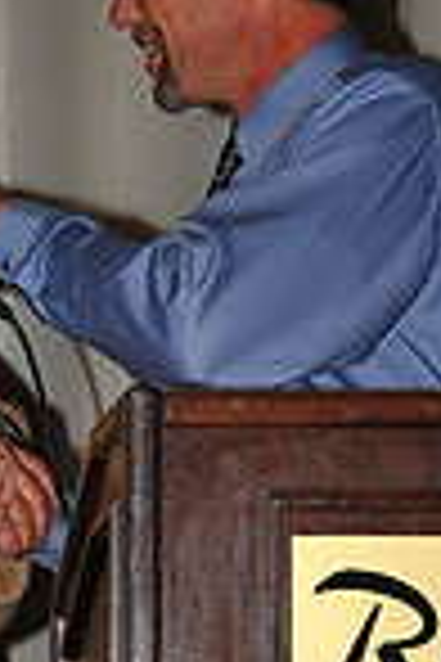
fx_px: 4704
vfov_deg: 8.0
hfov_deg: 5.3
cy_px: 725
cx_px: -117
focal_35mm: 256
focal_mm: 65
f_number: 8
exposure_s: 1/250
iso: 250
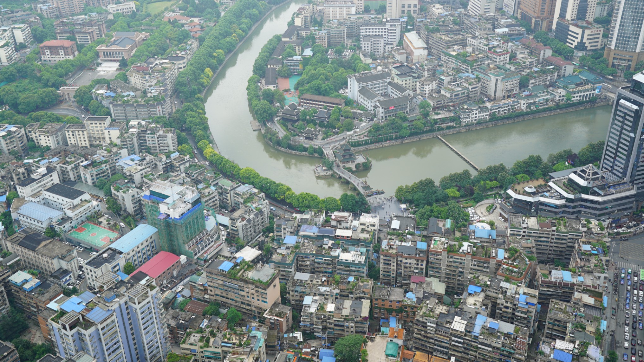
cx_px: 324
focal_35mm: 37
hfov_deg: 54.0
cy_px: 165
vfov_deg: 32.0
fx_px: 632
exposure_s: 1/80
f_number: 5.6
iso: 100
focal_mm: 35
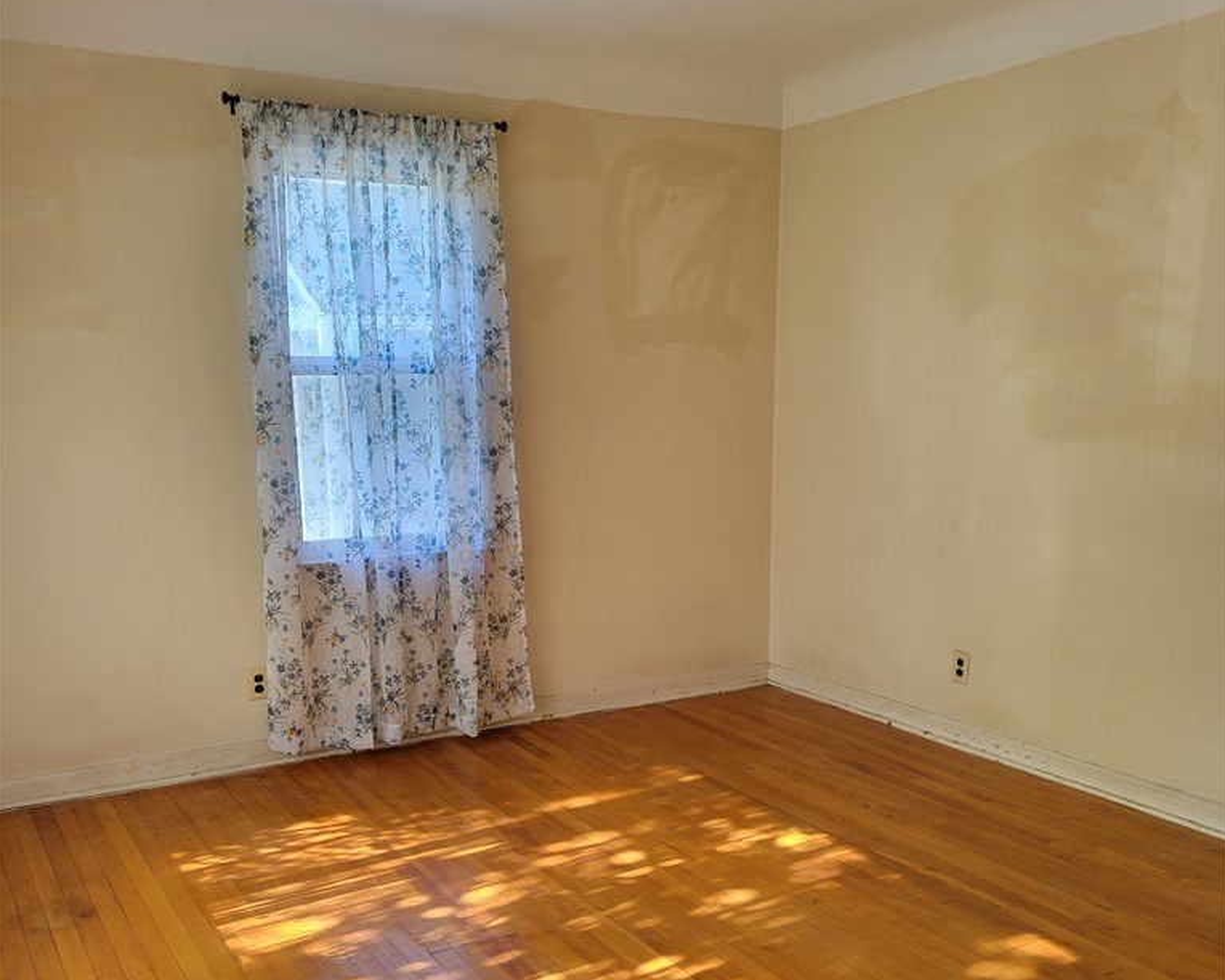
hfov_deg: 52.8
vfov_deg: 42.6
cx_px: 614
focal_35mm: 34
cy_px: 674
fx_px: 1233
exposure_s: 1/120
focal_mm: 5.4
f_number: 1.8
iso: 200
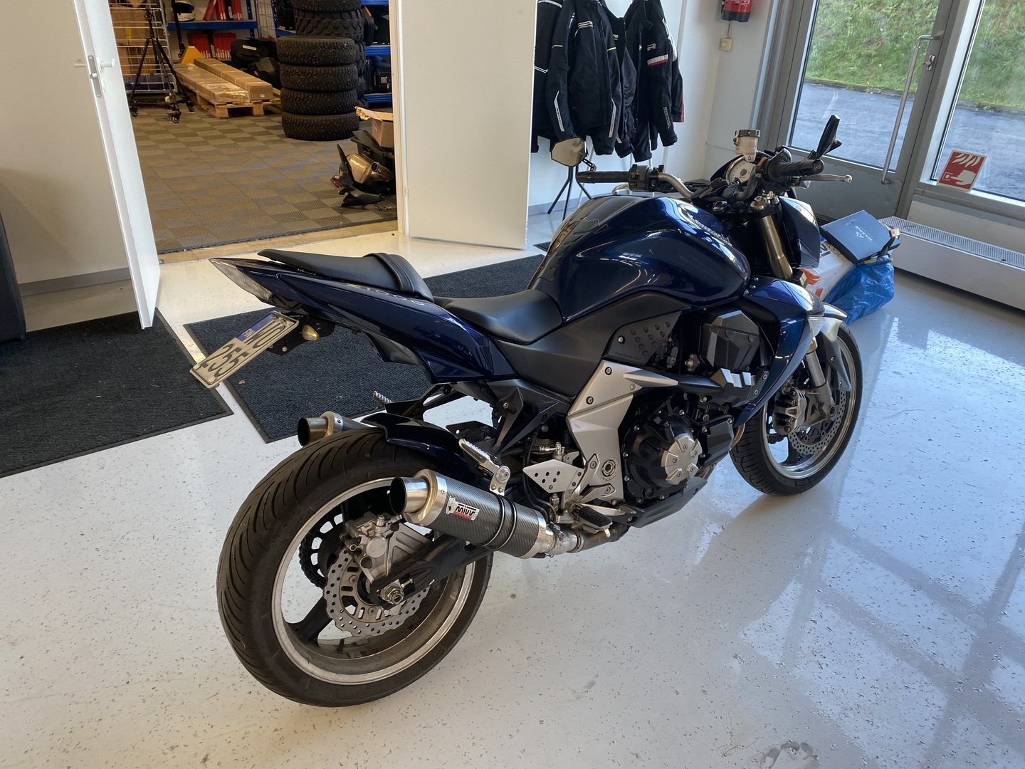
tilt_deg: -29.0
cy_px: 384
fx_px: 770
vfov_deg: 53.1
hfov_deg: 67.3
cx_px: 512
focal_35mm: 26
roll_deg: -0.5
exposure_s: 1/100
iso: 100
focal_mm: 4.25
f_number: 1.8
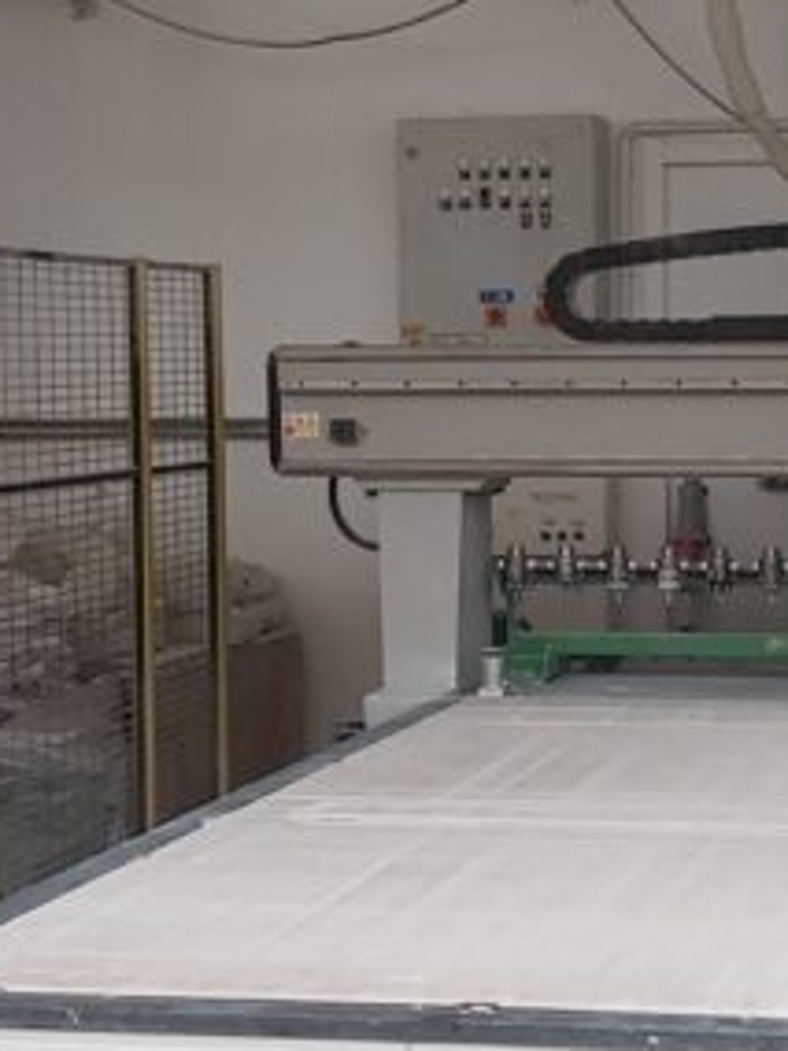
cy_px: 659
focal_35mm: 55
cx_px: 603
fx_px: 1669
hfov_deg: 26.2
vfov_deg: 34.7
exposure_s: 1/50
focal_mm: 3.92
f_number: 1.7
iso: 125
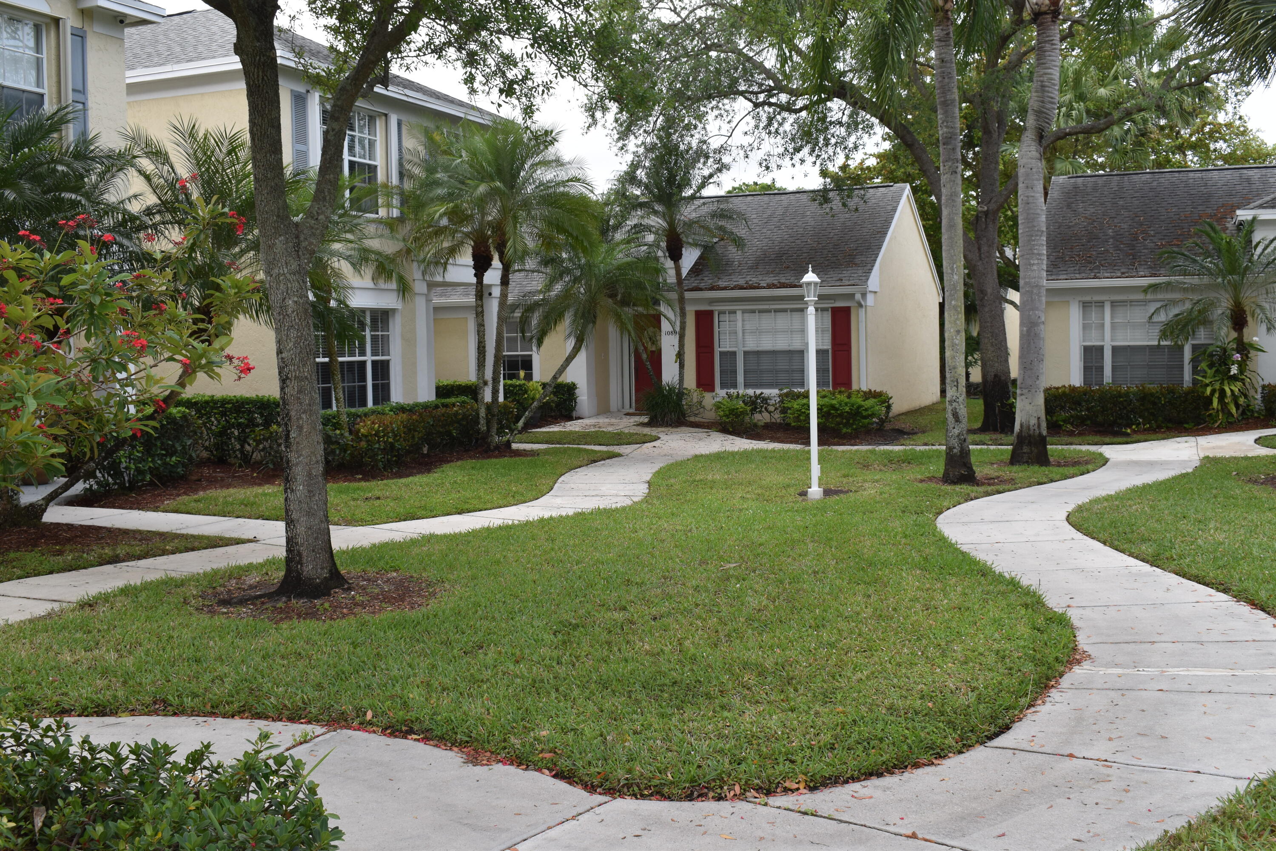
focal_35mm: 38
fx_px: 1329
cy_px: 426
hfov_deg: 51.3
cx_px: 638
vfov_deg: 35.5
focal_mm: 25
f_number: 8
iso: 320
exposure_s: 1/250
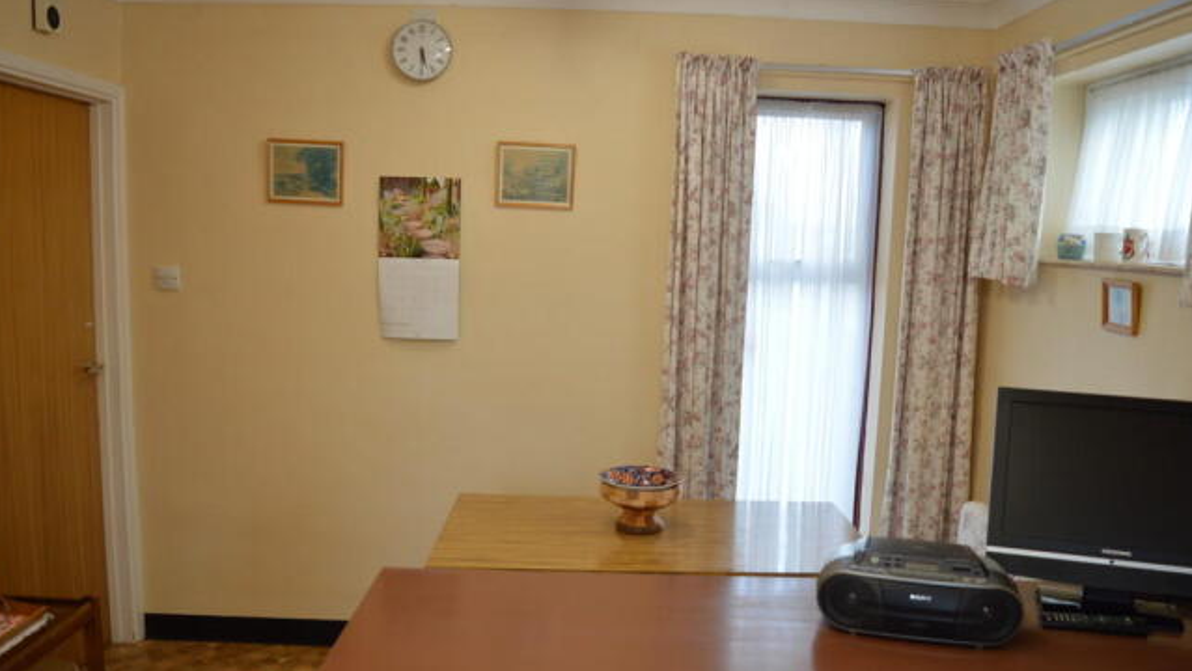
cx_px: 595
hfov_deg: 66.0
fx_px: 917
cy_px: 371
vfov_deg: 40.2
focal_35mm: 29
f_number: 3.5
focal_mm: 18
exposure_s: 1/60
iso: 400
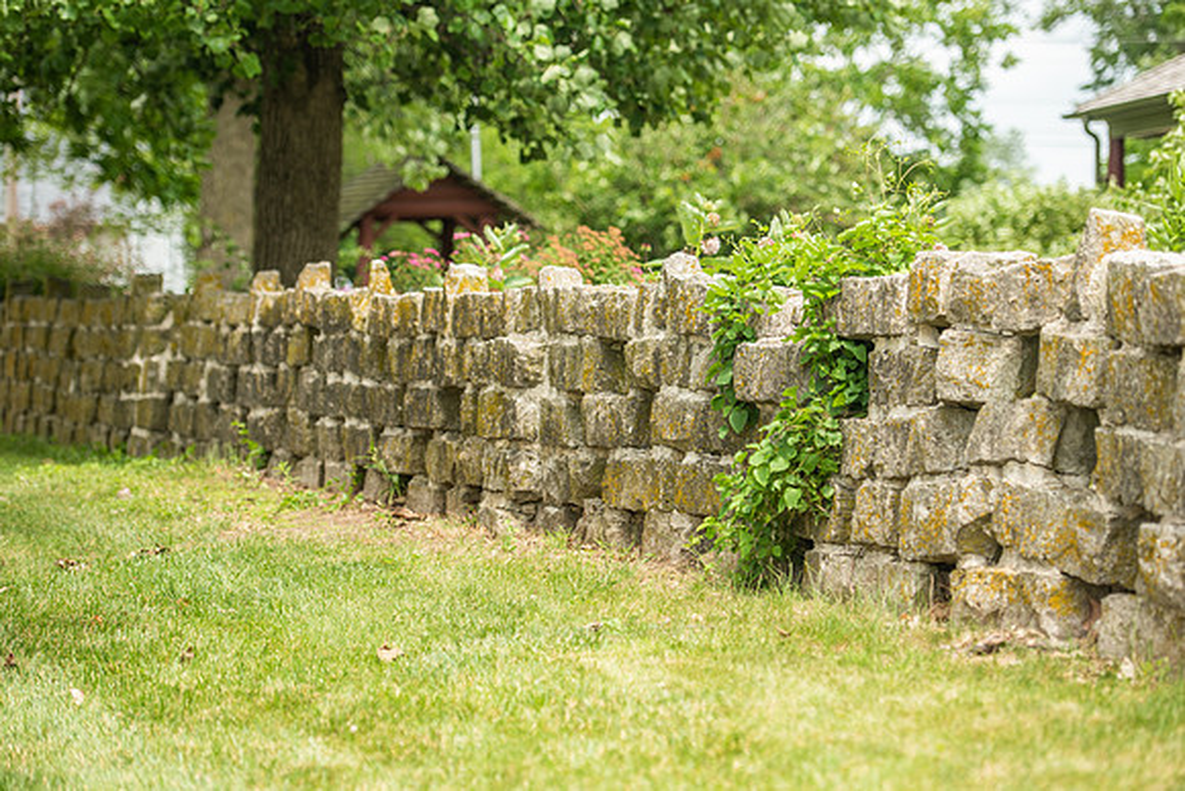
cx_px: 592
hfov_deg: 20.0
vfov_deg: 13.4
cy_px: 396
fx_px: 3361
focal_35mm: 102
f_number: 3.2
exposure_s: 1/800
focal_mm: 100
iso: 160
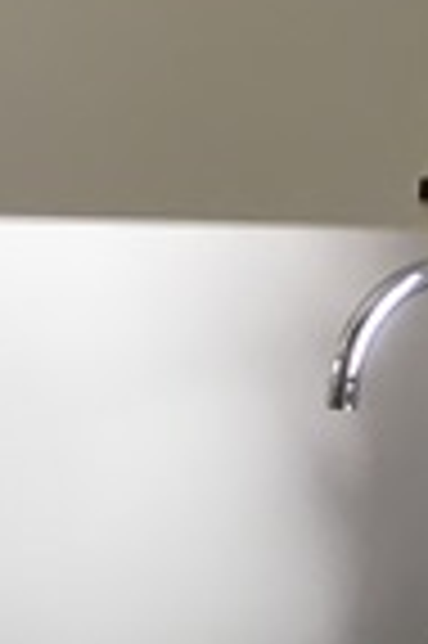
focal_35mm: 162
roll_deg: -0.7
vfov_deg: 12.7
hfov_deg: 7.5
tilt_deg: -9.2
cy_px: 441
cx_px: -842
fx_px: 2896
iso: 25
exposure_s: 1/33
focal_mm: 4.15
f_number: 2.2
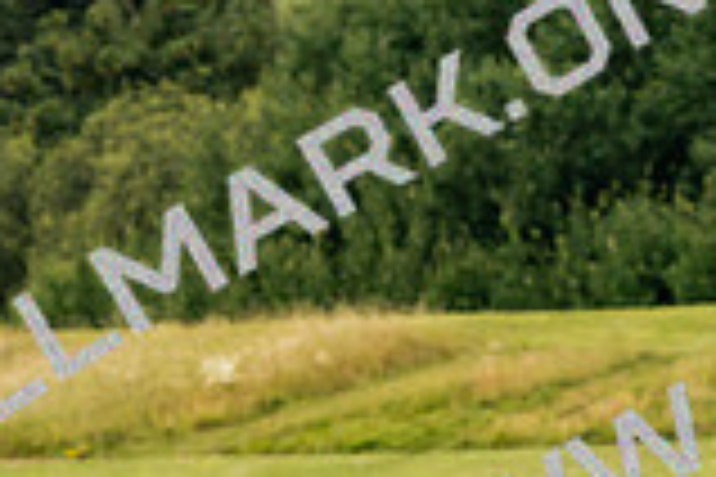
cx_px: -9
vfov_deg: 1.5
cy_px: 722
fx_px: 18038
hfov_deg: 2.3
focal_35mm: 907
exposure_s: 1/2000
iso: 400
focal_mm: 248
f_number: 6.3
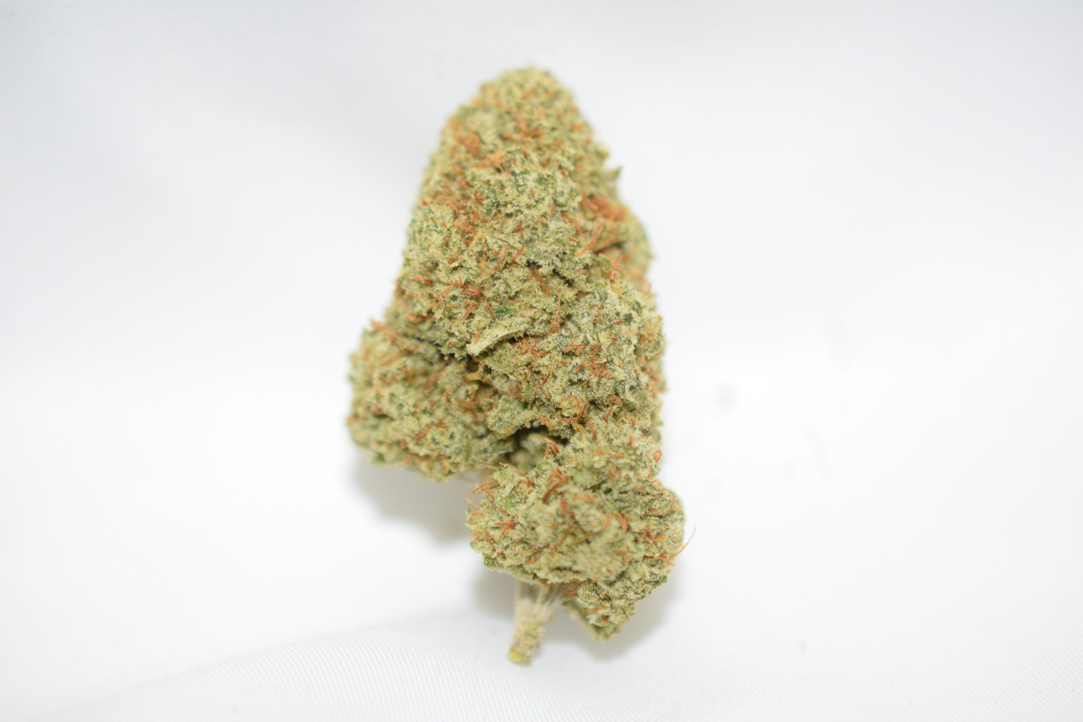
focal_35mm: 60
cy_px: 361
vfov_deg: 22.6
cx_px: 542
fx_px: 1805
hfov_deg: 33.4
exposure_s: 1/60
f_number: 3.2
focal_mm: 40
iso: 100
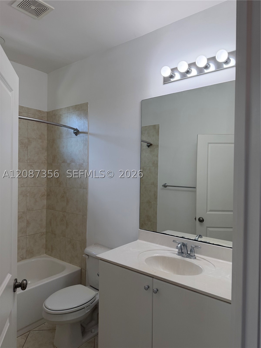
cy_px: 174
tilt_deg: -0.5
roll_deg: -1.5
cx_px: 130
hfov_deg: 56.8
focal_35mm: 24
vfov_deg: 71.6
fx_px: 241
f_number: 1.78
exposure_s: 1/205
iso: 125
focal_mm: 6.76
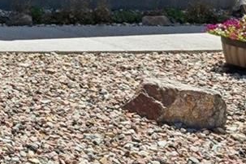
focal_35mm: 74
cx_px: -267
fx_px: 506
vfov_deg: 17.1
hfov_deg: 17.6
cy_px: -63
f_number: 11
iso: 400
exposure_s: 1/1000
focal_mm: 14
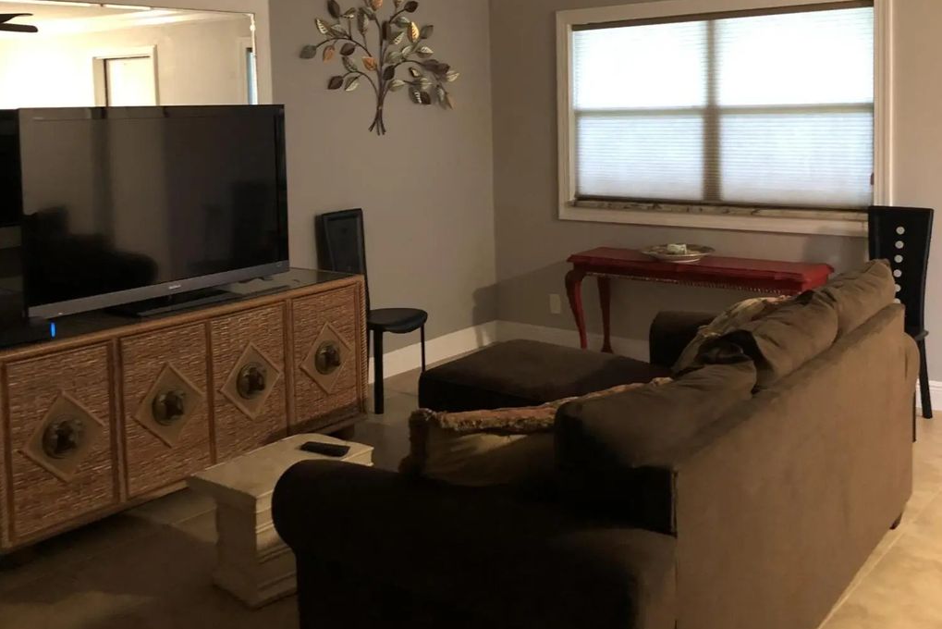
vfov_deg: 33.7
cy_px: 172
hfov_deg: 49.5
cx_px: 471
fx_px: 1021
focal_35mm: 39
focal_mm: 3.99
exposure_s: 1/4
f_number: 1.8
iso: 100
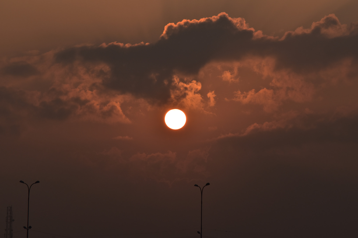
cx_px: 179
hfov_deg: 9.5
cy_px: 119
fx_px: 2163
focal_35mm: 218
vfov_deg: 6.3
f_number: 9
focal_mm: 145
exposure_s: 1/1250
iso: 200
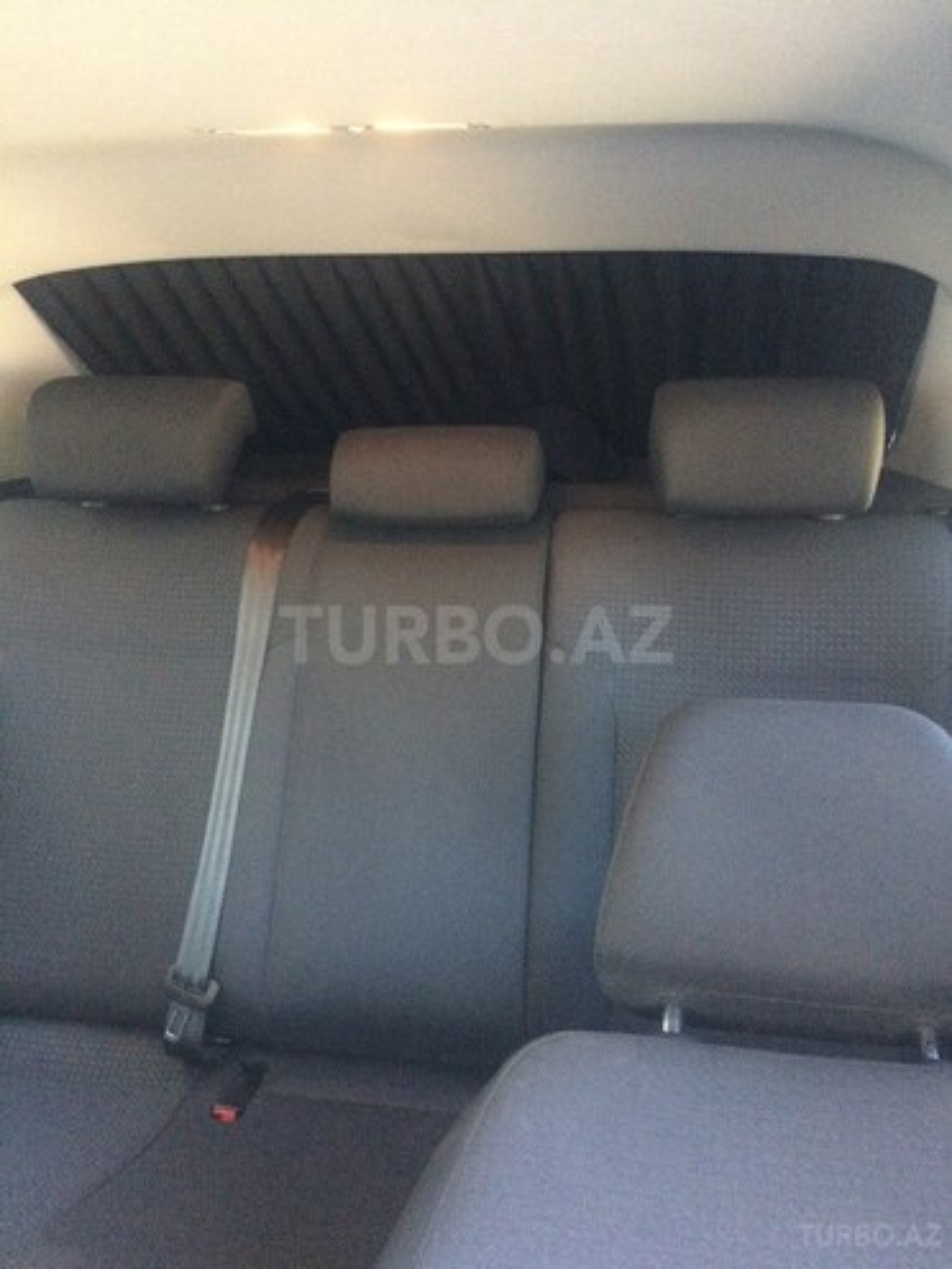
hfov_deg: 48.2
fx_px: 1063
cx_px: 476
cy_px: 634
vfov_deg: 61.7
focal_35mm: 29
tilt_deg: -5.5
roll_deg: -0.1
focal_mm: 4.15
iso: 320
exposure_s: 1/17
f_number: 2.2
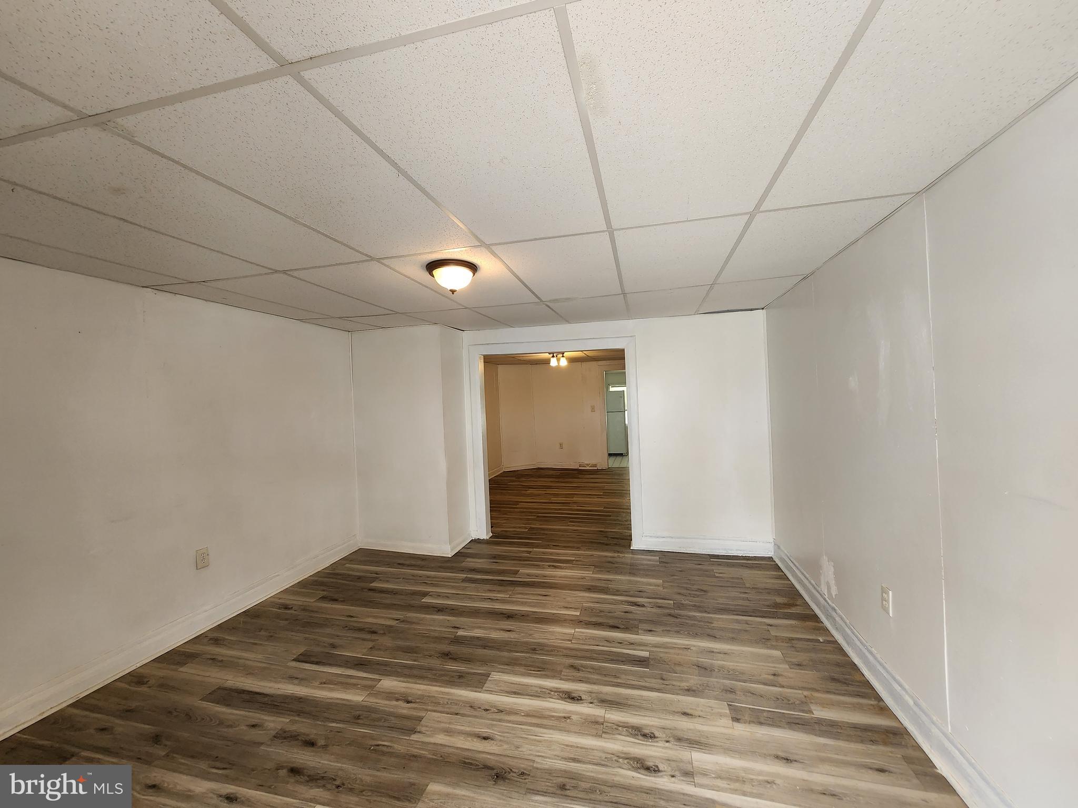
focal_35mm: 13
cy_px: 404
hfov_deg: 106.2
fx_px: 405
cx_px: 539
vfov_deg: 89.9
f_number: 2.2
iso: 200
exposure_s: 1/60
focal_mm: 2.2
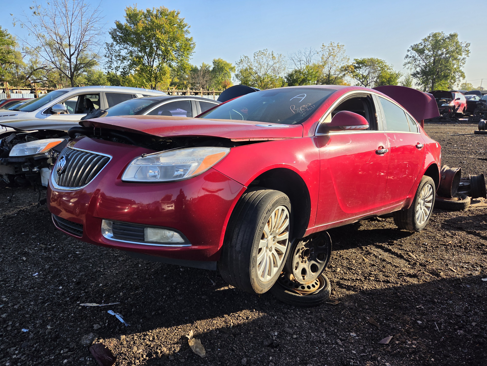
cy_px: 183
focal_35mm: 23
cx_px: 244
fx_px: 324
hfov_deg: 73.9
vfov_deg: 58.9
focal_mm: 5.4
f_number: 1.8
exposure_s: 1/3282
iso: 80
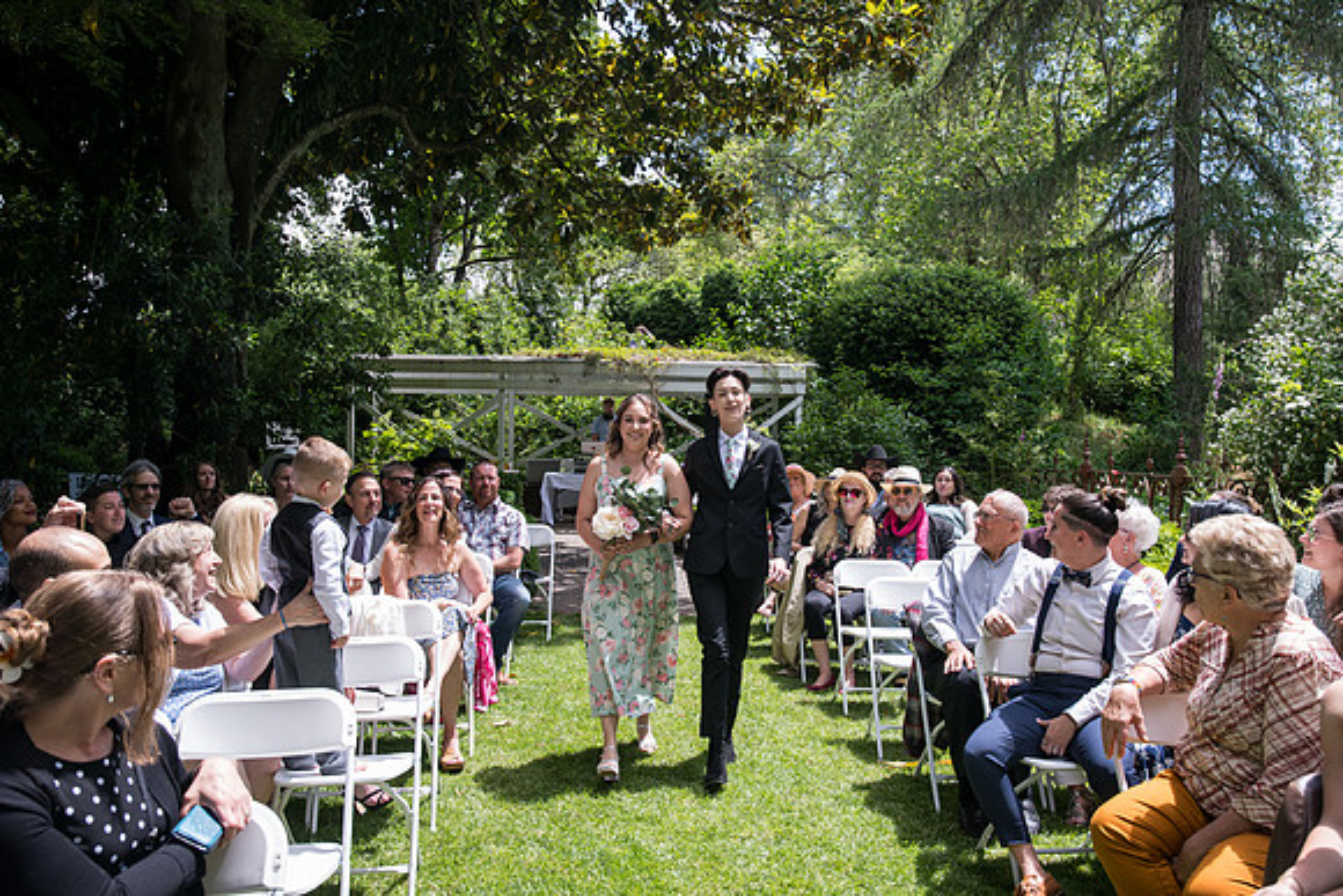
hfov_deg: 58.7
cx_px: 672
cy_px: 448
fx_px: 1194
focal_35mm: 32
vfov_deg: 41.1
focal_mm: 32
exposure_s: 1/320
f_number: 6.3
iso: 400
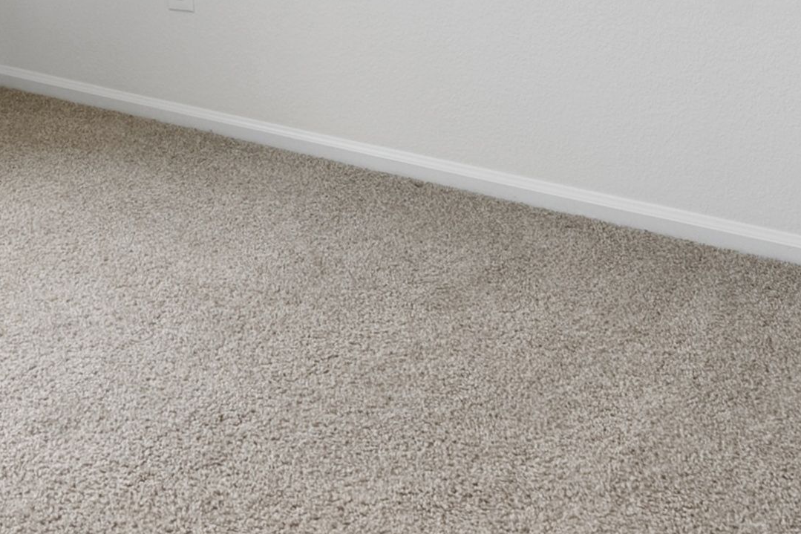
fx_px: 1312
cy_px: -263
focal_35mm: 59
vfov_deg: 19.9
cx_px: 87
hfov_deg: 32.3
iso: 500
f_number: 8
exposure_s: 1/60
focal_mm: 15
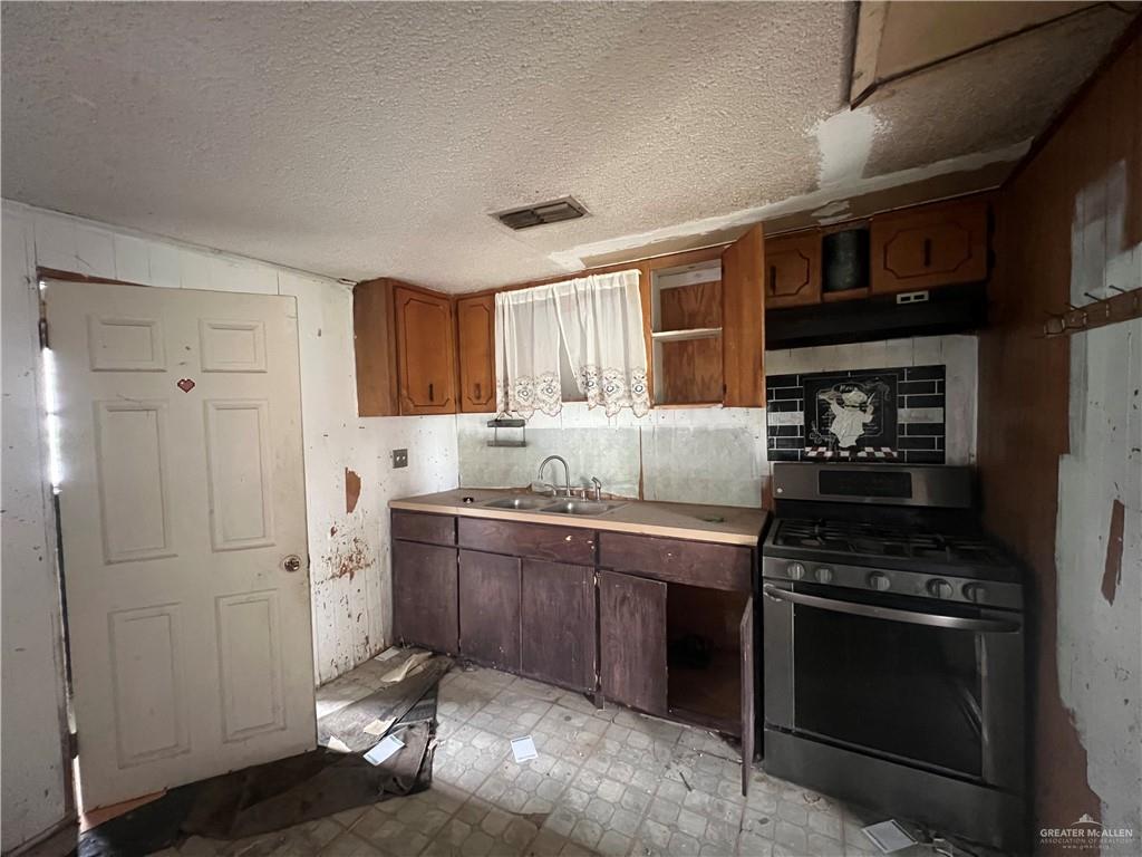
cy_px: 428
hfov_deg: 106.2
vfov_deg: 89.9
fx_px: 429
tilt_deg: -3.3
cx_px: 571
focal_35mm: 13
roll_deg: +1.7
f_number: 1.8
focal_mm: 1.57
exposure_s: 1/44
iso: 1000
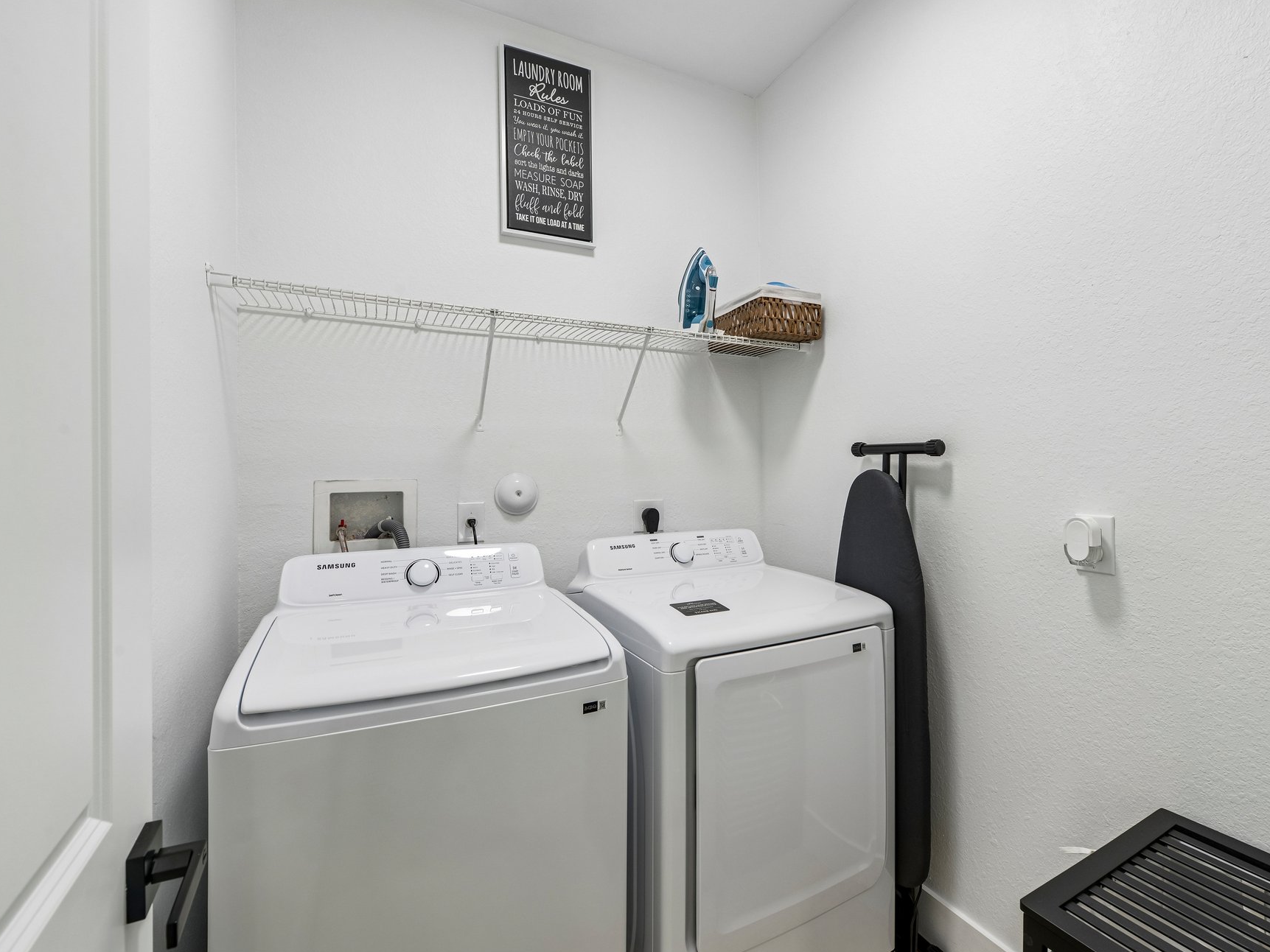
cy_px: 461
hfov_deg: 94.2
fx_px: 587
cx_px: 697
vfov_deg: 78.1
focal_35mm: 16
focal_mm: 14
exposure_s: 1/13
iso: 200
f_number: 9
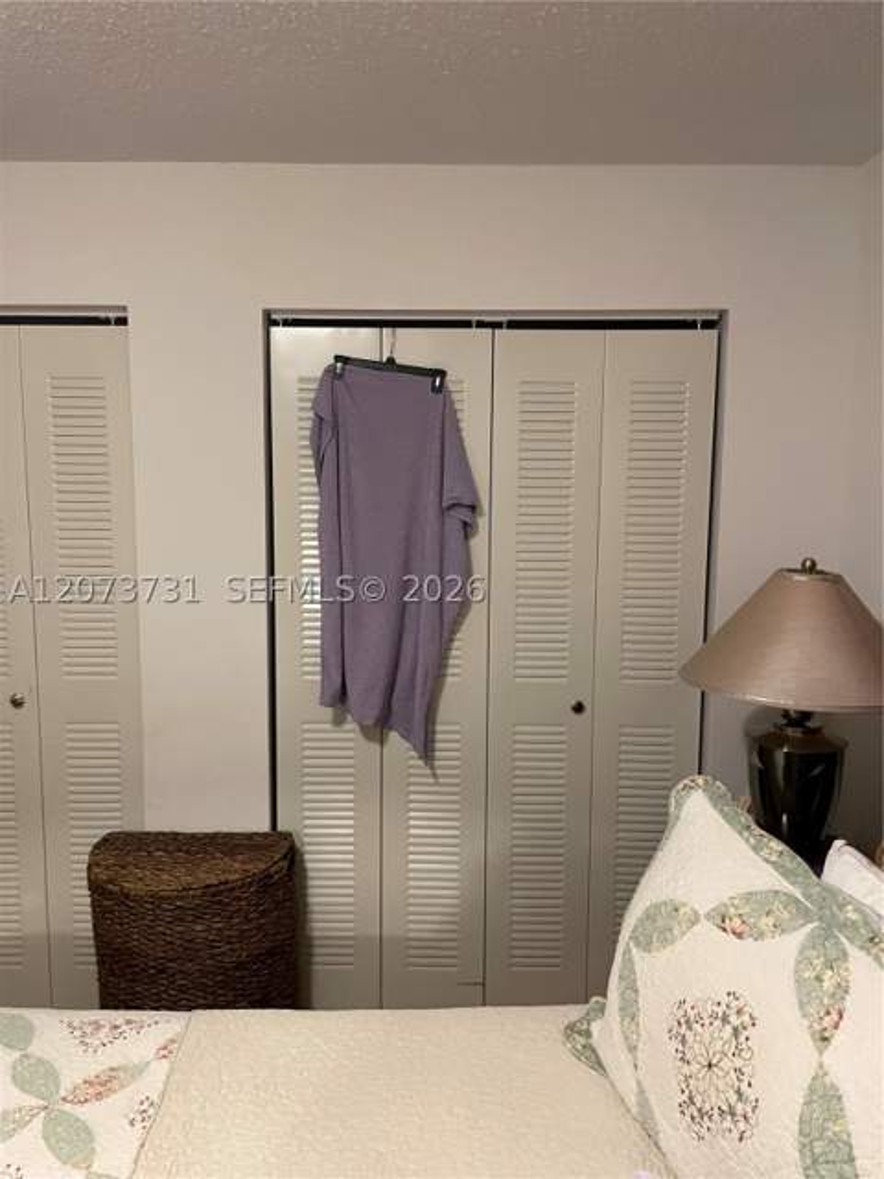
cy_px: 590
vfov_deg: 67.3
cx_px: 442
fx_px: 885
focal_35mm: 26
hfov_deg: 53.1
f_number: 1.6
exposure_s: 1/60
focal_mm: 4.2
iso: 500
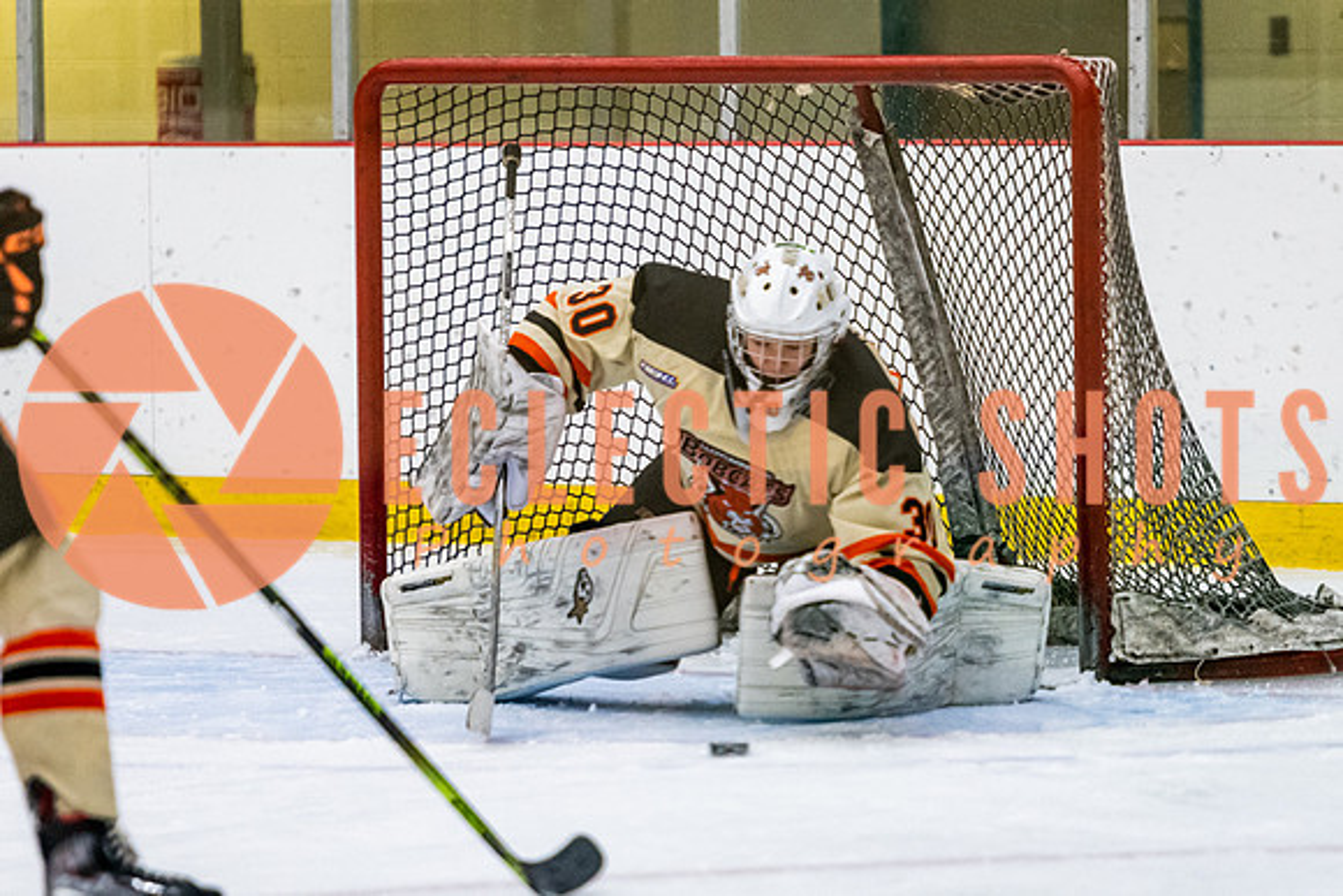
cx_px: 687
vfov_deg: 4.9
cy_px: 478
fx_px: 10423
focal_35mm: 279
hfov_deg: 7.4
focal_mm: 170
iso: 3200
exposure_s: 1/640
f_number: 3.2
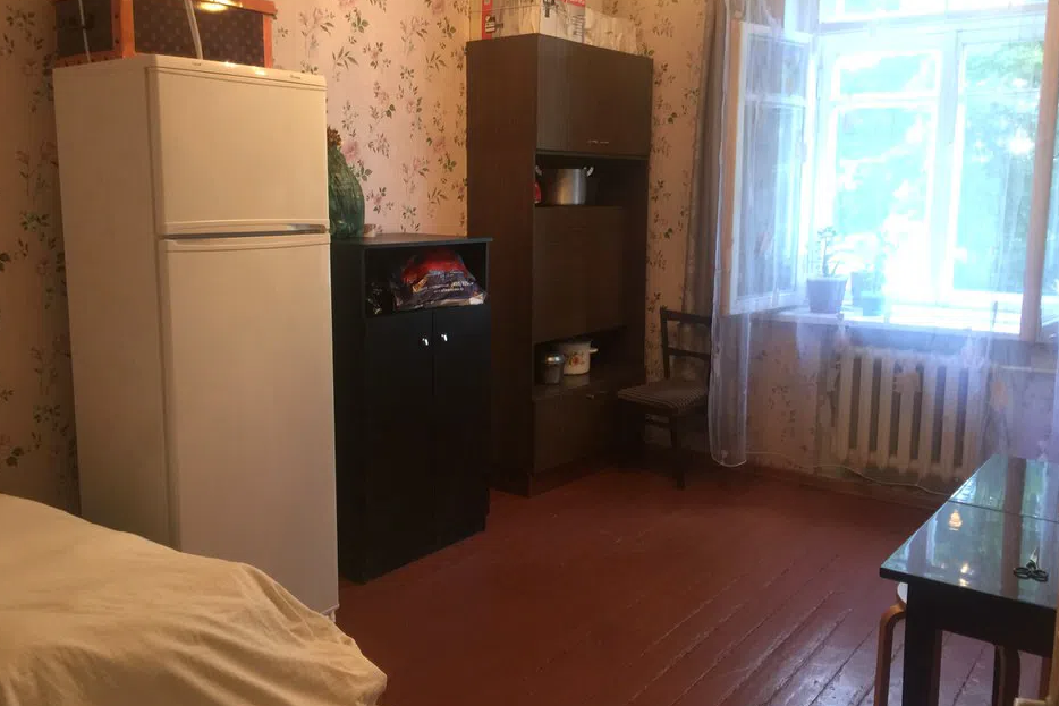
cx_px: 518
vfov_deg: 42.3
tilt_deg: -9.1
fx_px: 912
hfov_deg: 60.3
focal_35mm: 31
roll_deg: -1.7
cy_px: 323
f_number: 2.2
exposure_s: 1/17
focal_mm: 4.15
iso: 64
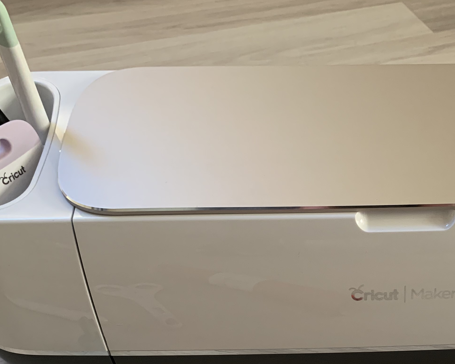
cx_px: 387
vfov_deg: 27.5
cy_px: 334
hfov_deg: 33.9
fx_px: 714
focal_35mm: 53
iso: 250
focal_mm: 4.25
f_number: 1.8
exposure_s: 1/60
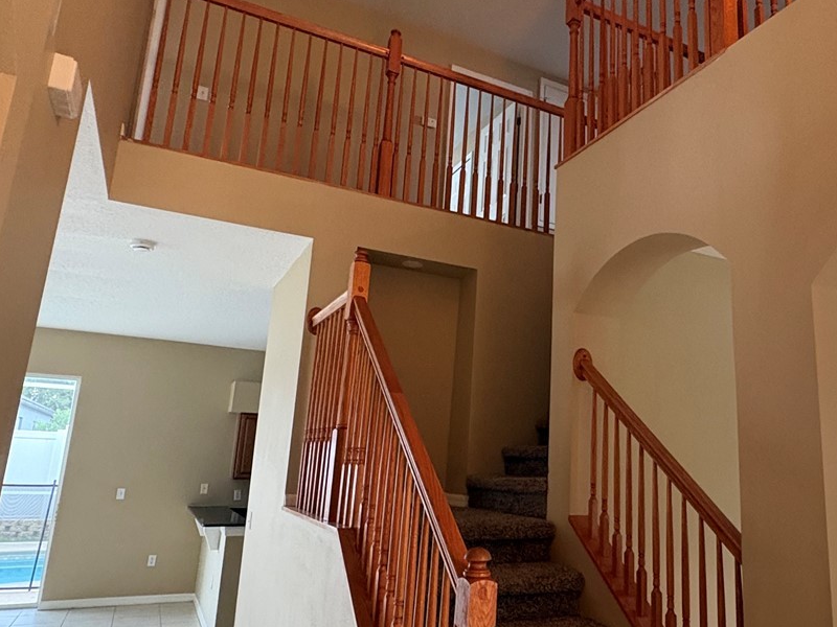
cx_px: 535
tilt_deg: +12.9
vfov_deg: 49.7
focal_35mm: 28
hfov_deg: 62.4
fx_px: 677
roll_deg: -1.0
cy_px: 320
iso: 640
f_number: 2.2
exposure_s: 1/40
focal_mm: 2.22
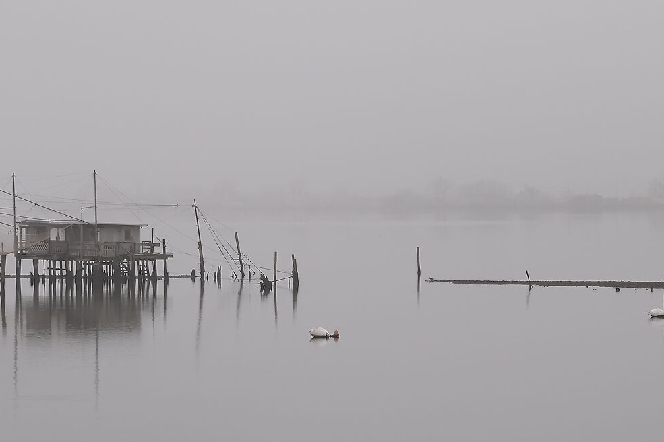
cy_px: 144
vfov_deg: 7.0
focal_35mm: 195
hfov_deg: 10.5
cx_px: 185
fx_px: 3595
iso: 200
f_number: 9
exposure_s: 1/4
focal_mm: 53.3
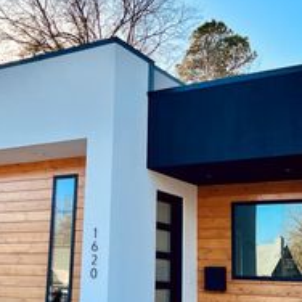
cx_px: 112
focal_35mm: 61
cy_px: 161
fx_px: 602
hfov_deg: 28.1
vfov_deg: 28.2
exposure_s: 1/1280
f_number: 1.5
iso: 50
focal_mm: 5.7
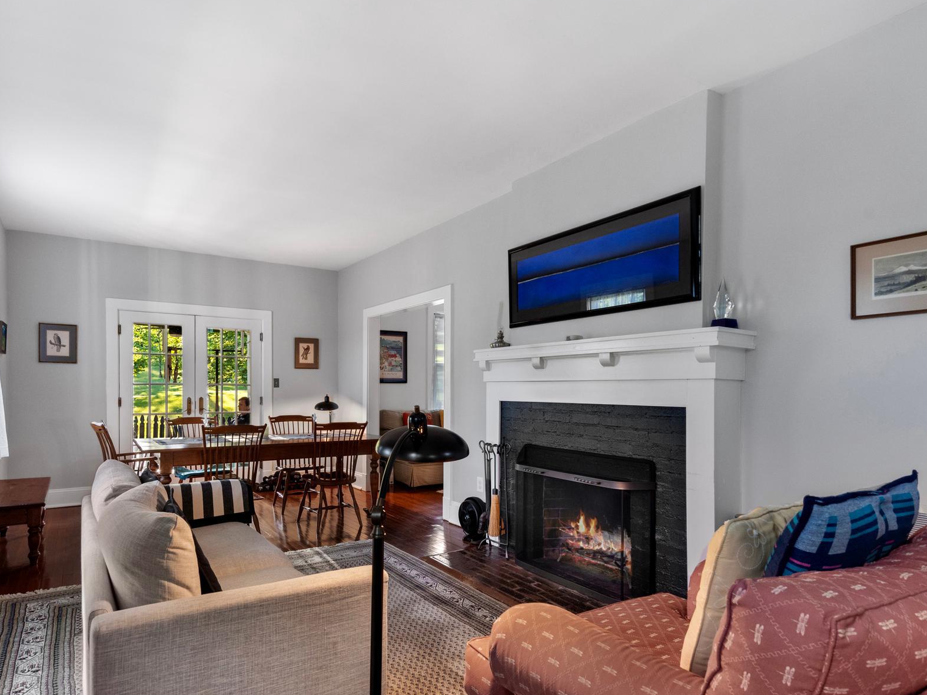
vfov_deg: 65.7
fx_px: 536
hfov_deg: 81.2
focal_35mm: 20
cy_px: 393
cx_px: 396
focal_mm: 16
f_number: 8
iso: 1250
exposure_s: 1/250
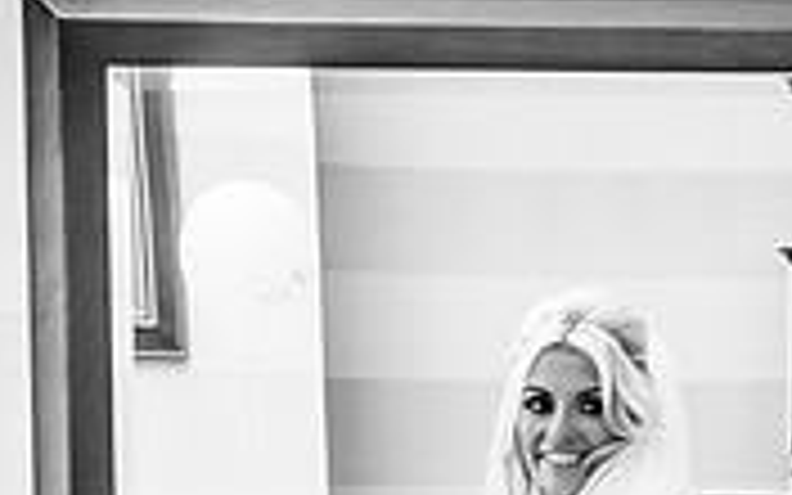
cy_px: 526
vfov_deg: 8.9
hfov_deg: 14.3
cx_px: 585
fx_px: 3151
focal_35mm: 146
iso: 320
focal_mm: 56
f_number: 5.6
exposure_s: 1/60
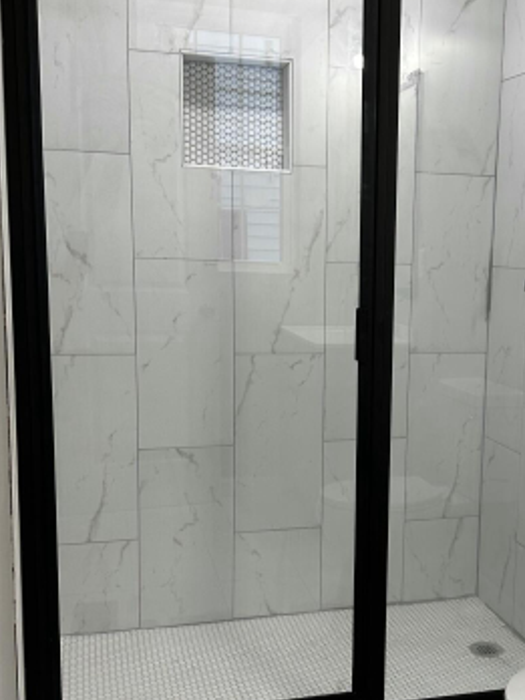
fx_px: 930
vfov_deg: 41.1
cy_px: 401
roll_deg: -1.0
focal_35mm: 46
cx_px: 398
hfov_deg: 30.9
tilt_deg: -8.3
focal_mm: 6.86
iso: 160
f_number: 1.78
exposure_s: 1/120
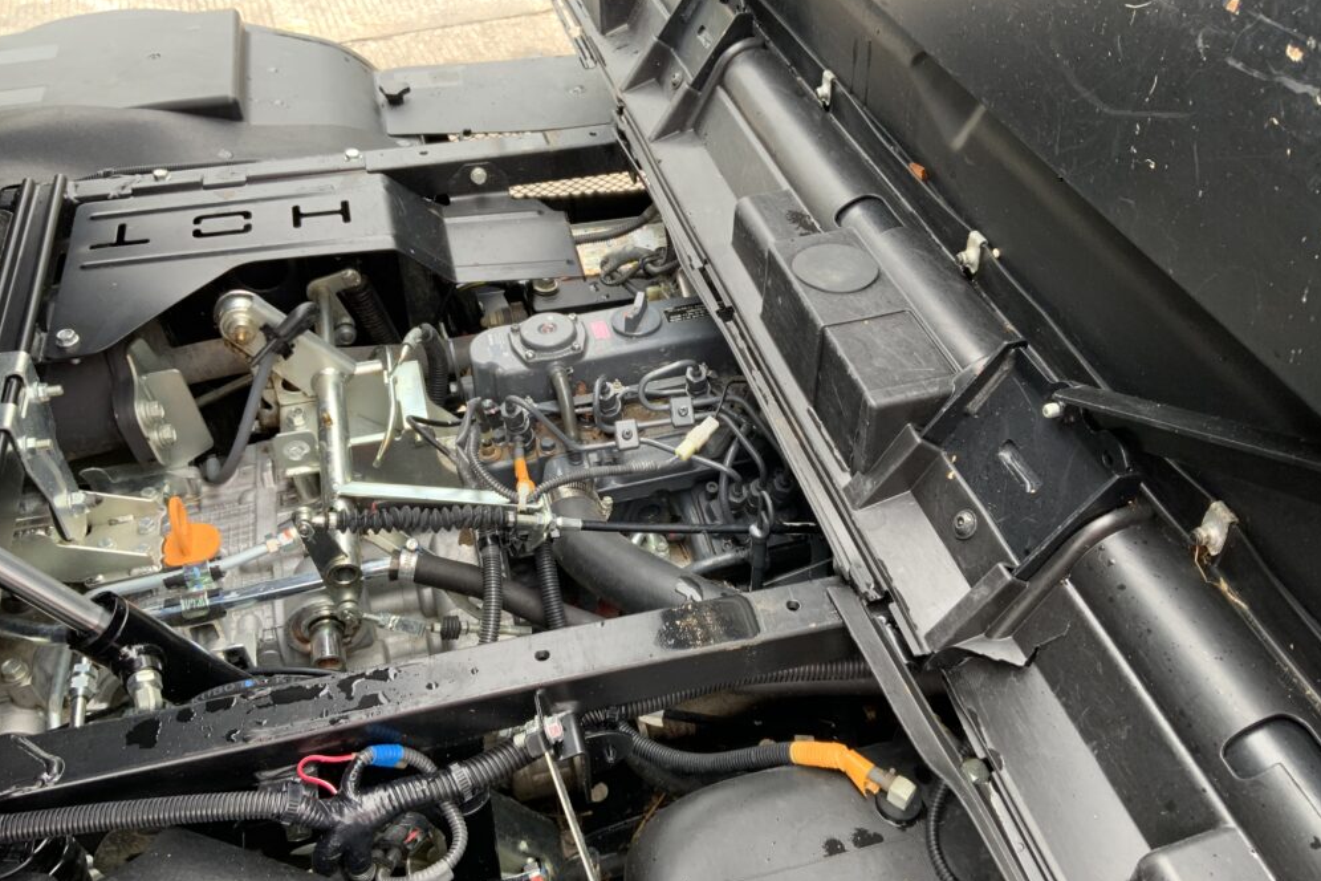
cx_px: 649
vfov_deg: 42.3
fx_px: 1137
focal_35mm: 31
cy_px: 439
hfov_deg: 60.3
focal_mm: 3
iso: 32
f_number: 1.8
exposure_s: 1/122
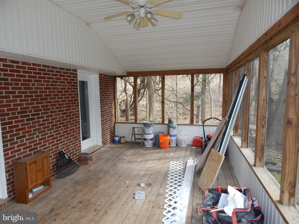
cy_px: 112
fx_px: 190
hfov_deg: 76.4
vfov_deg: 61.1
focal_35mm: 22
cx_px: 150
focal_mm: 4
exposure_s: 1/50
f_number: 3
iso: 125
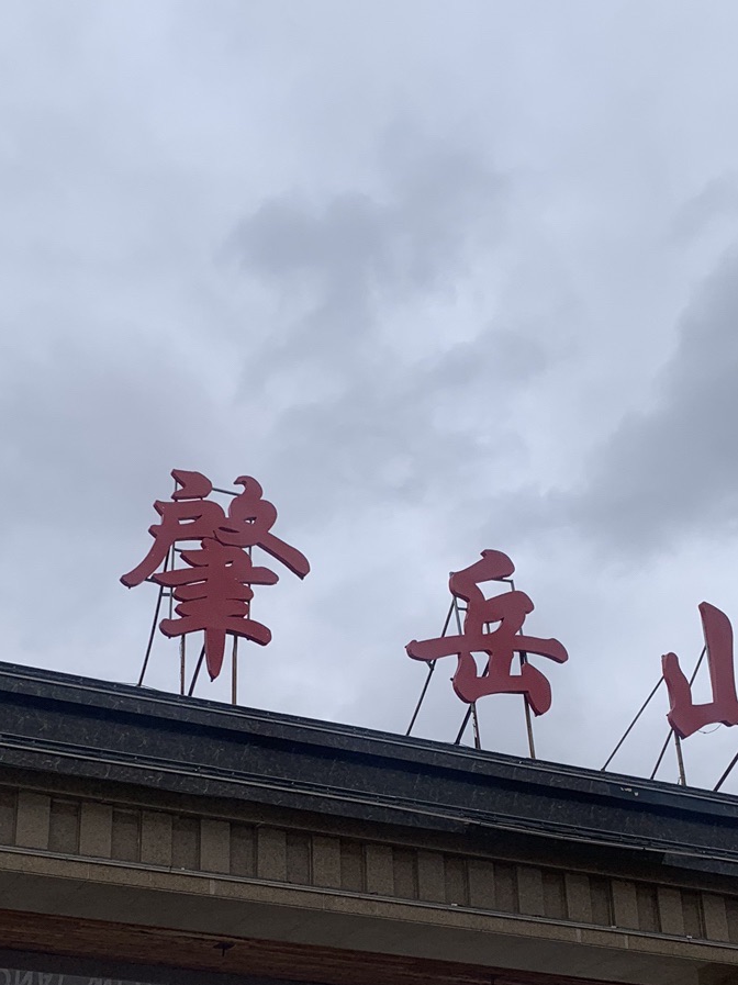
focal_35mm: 58
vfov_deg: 32.5
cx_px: 339
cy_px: 764
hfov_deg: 25.2
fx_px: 1650
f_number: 1.8
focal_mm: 4.25
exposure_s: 1/3401
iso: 25
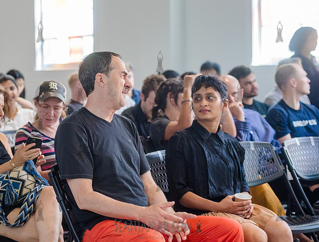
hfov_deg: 17.6
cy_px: 117
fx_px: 1028
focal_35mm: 111
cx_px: 131
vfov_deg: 13.5
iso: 5000
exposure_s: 1/320
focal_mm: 92
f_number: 4
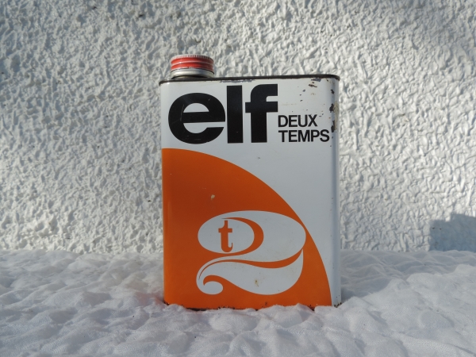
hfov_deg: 60.0
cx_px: 238
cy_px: 178
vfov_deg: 46.8
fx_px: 413
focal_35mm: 30
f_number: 3.1
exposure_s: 1/1250
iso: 80
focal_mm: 5.3
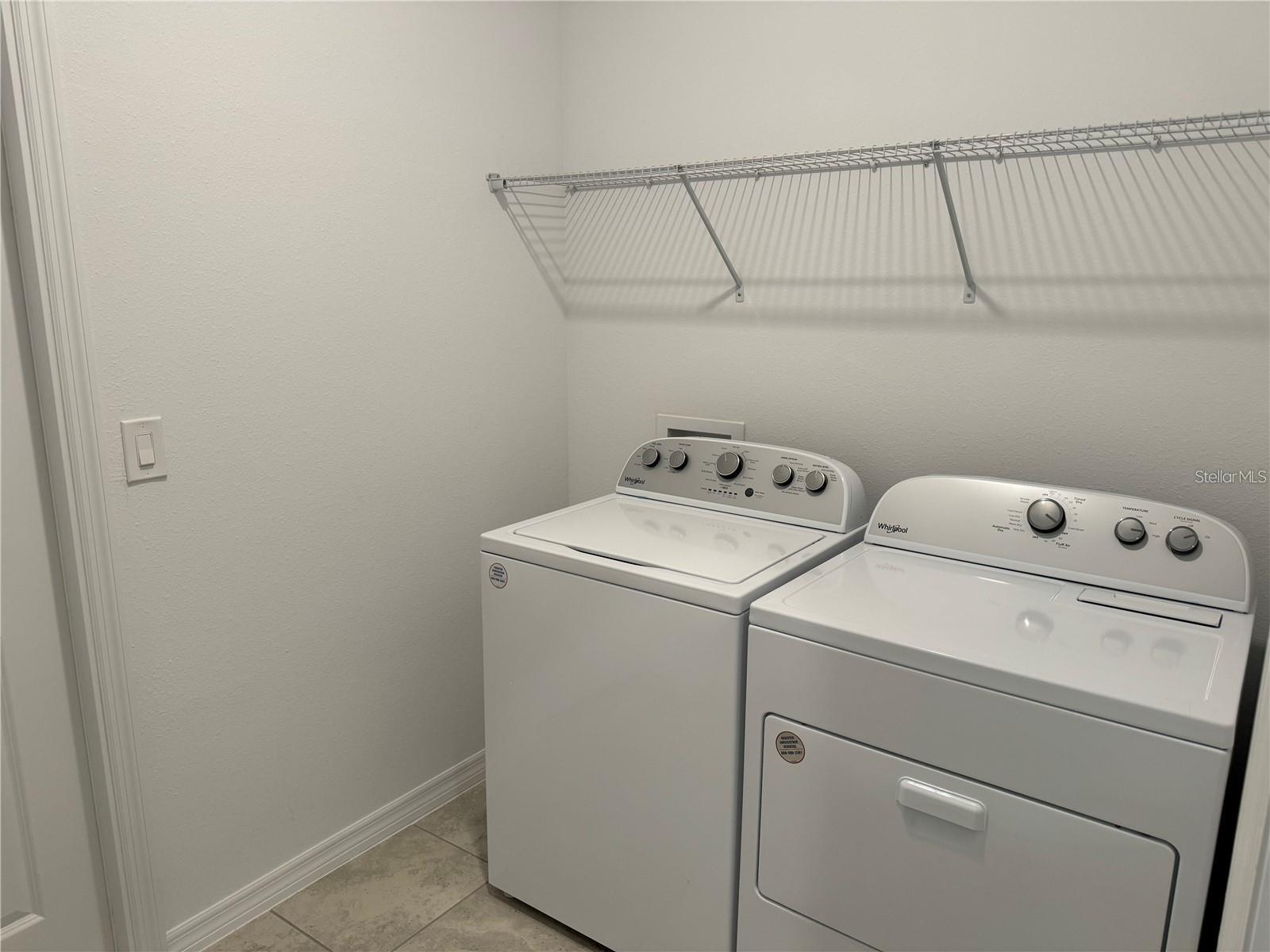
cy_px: 476
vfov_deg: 56.8
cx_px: 635
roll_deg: -0.3
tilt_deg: -12.6
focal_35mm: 24
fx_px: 881
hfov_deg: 71.6
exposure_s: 1/120
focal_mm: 6.86
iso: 125
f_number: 1.78
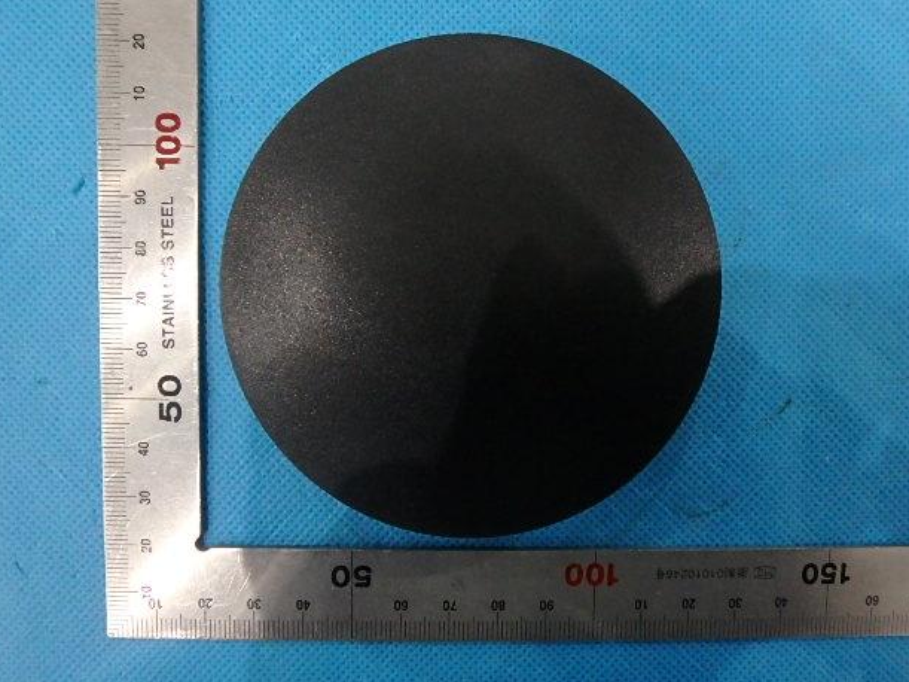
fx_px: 578
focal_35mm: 22
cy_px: 354
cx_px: 461
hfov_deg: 76.4
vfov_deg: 61.0
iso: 800
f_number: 3.5
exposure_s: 1/13
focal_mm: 3.7
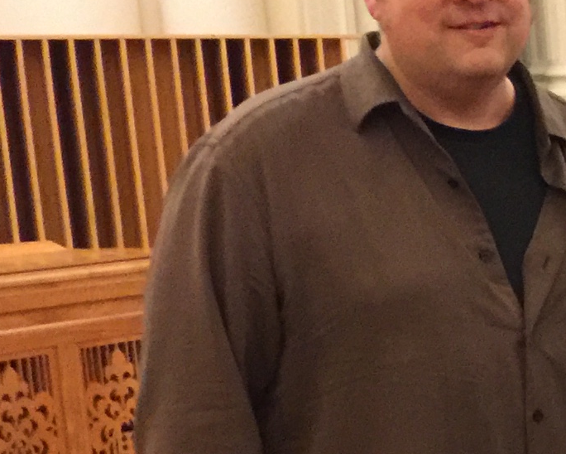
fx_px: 2263
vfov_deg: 11.2
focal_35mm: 135
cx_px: 1308
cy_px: 533
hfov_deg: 11.9
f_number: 2.2
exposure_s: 1/15
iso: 160
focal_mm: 4.15
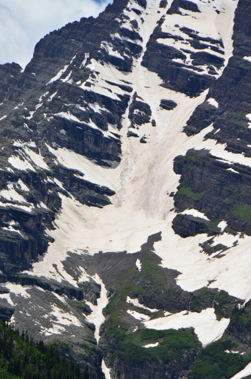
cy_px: 190
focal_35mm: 300
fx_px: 3151
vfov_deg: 6.9
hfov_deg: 4.6
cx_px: 126
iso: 200
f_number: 16
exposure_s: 1/320
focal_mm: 200
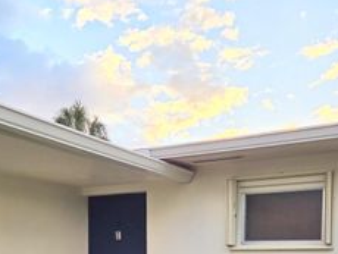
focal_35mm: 50
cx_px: 145
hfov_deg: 38.1
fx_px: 489
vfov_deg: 27.0
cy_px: 272
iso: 80
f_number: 1.8
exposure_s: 1/1033
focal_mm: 5.4
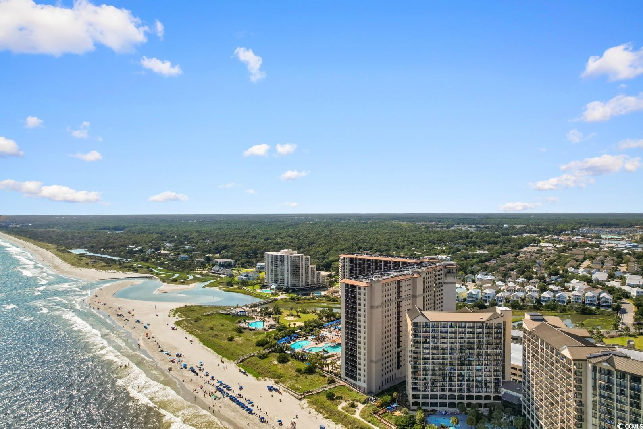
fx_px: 393
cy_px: 214
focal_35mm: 22
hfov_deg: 78.6
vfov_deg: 57.2
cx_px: 322
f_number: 2.8
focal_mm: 8.38
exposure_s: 1/500
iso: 110
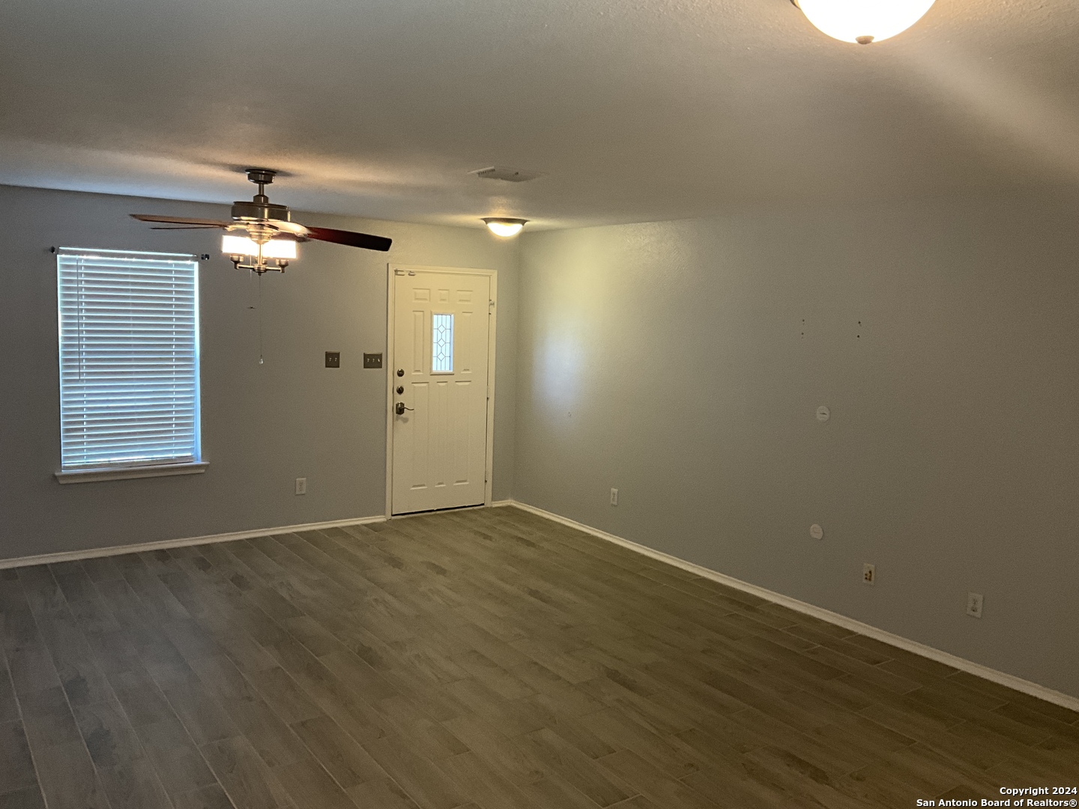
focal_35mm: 29
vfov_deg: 48.2
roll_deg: -2.1
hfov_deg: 61.7
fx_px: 904
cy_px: 404
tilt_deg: -7.0
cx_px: 540
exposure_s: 1/60
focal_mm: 3
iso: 100
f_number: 1.8
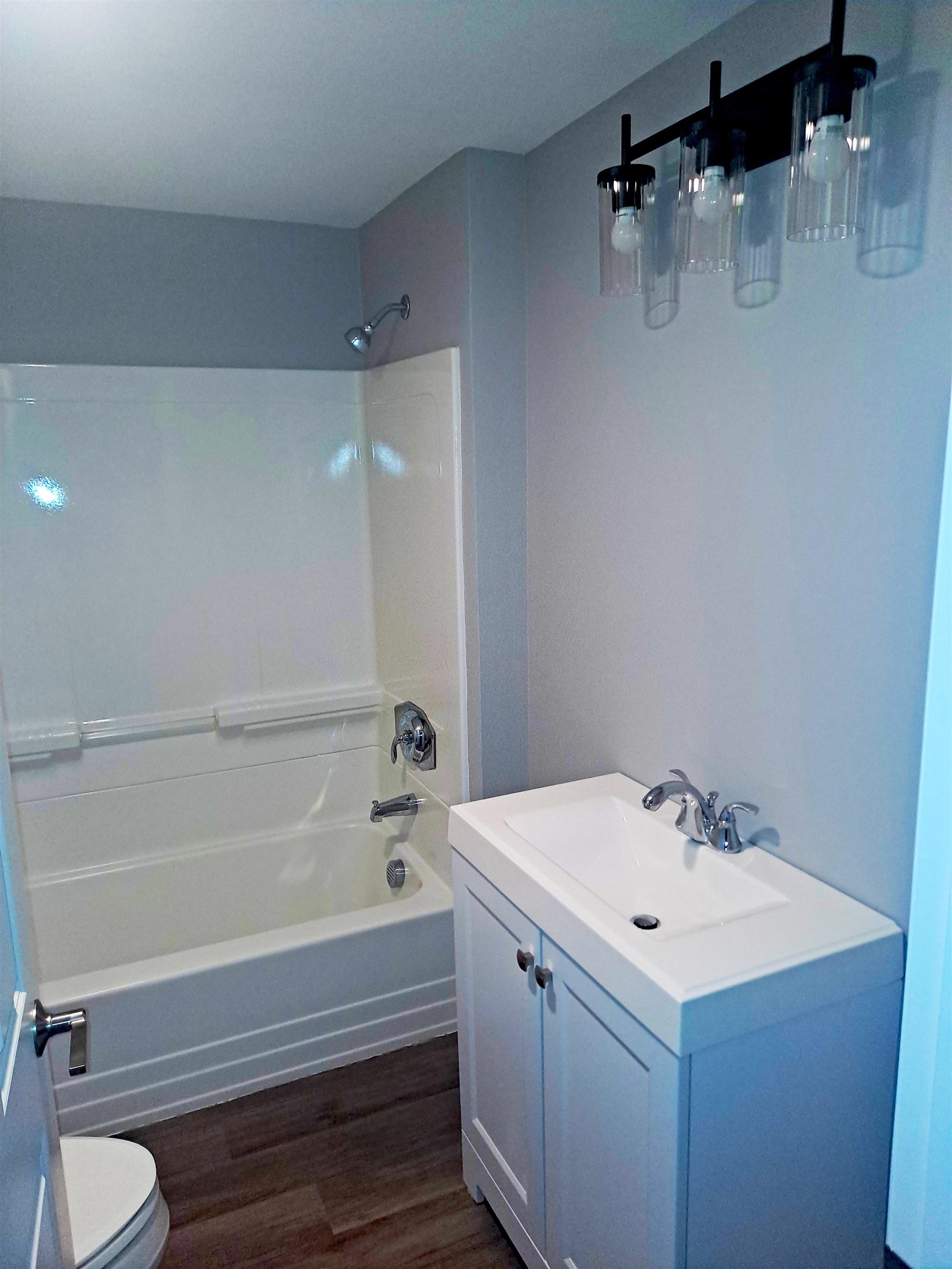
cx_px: 476
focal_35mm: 25
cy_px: 634
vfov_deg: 69.4
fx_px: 917
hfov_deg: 54.9
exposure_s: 1/60
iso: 125
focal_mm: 4.6
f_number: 2
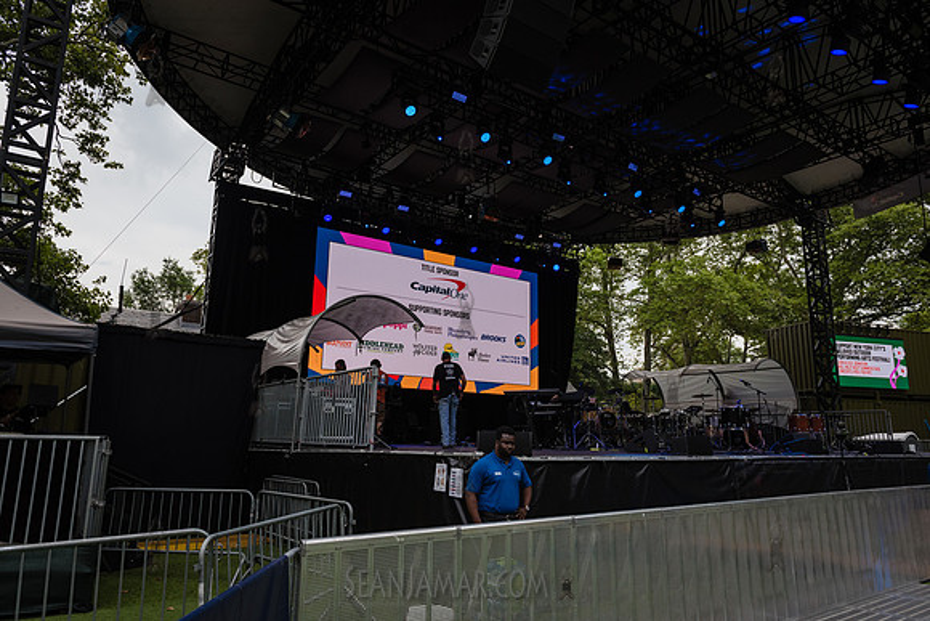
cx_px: 465
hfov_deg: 73.7
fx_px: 620
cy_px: 310
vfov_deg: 53.2
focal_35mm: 24
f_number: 4.5
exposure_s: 1/1600
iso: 1000
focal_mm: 24
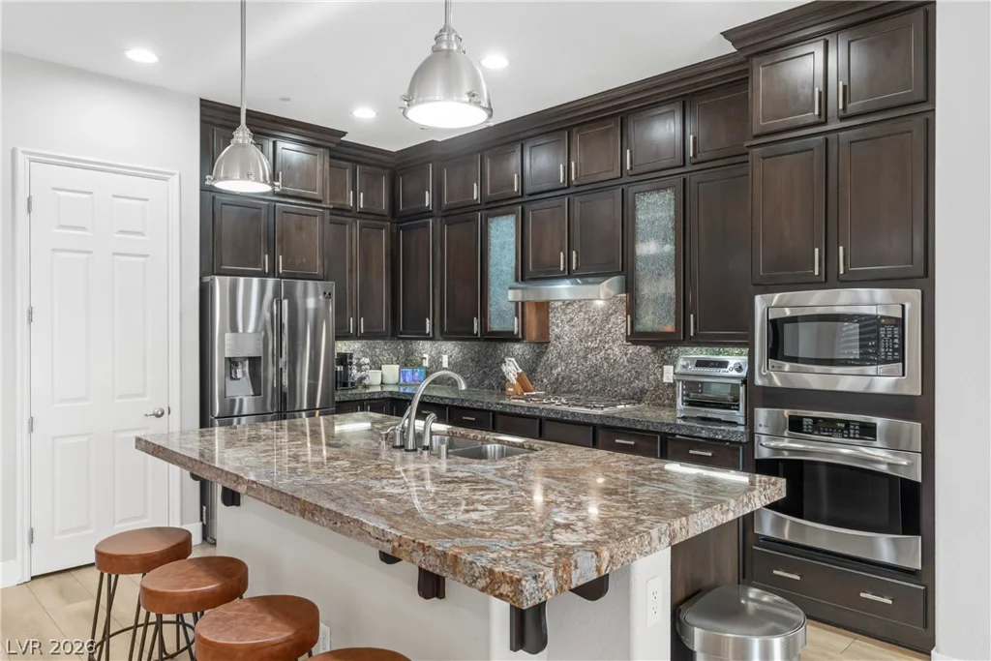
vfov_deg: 53.1
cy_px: 330
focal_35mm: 24
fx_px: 661
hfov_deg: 73.7
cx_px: 496
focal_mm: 24
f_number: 8
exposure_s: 1/2
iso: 400
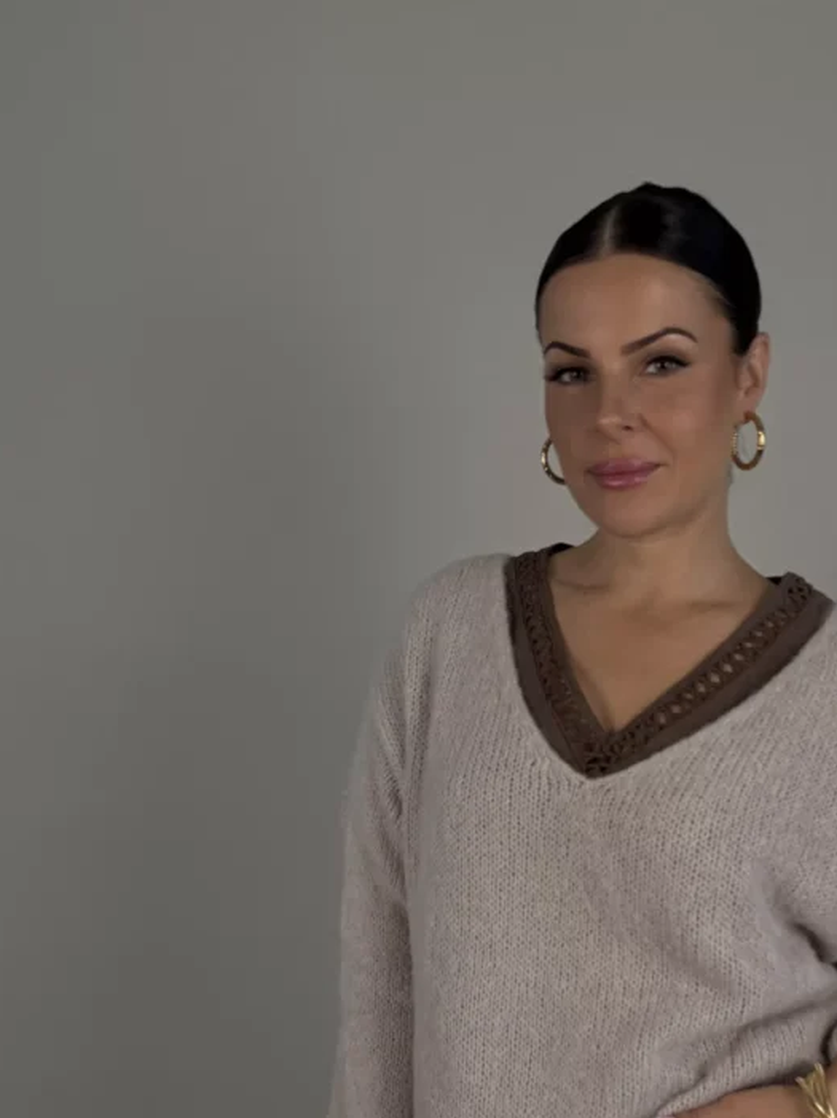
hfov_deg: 37.2
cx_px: 577
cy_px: 815
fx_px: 1226
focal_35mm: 38
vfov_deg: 47.5
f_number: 1.6
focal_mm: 5.96
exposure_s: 1/121
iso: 125
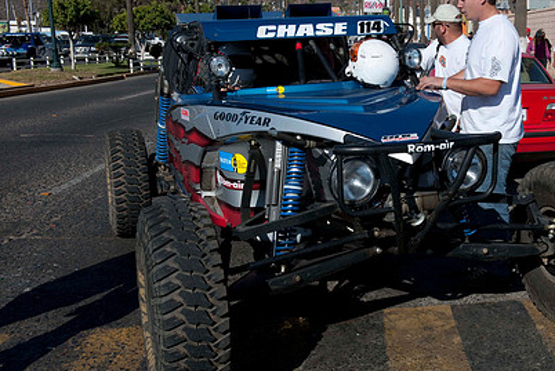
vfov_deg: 27.6
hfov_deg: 39.8
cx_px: 374
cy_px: 187
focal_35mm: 49
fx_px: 756
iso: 320
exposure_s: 1/640
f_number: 13
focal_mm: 34
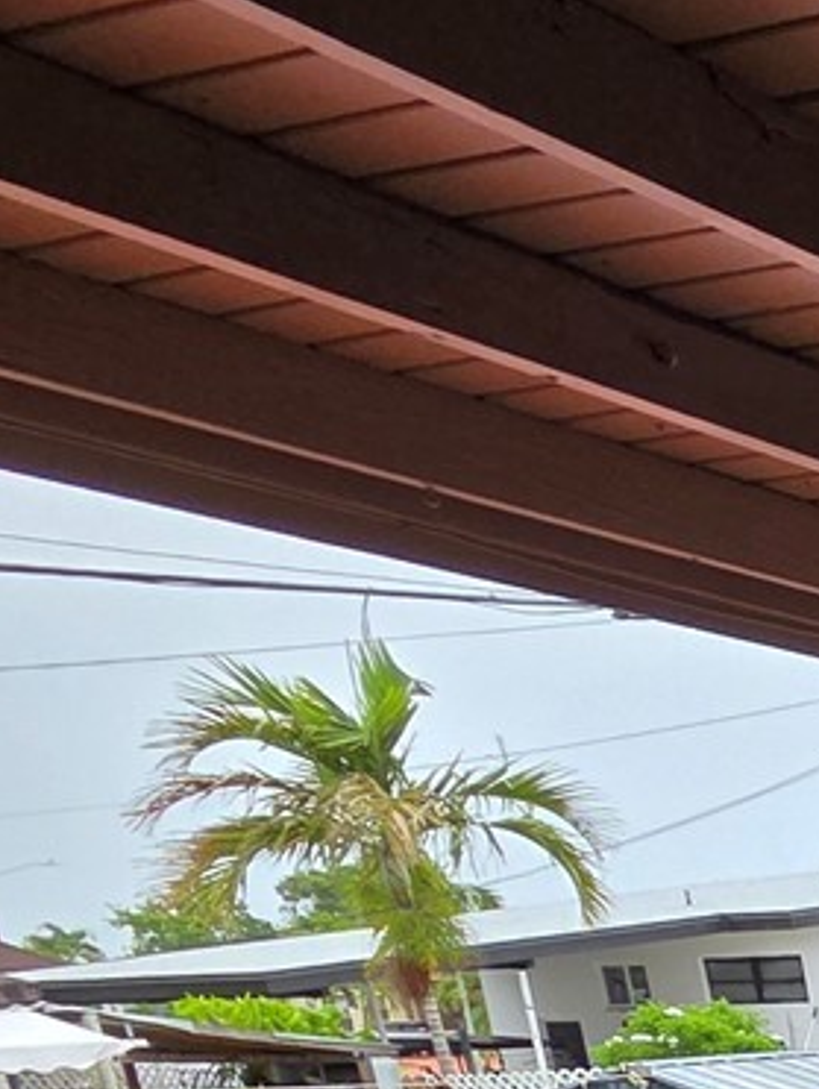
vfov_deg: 28.1
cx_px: 2199
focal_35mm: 56
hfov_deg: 13.2
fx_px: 1764
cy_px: 1427
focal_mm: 2.2
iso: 50
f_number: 2.2
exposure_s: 1/736
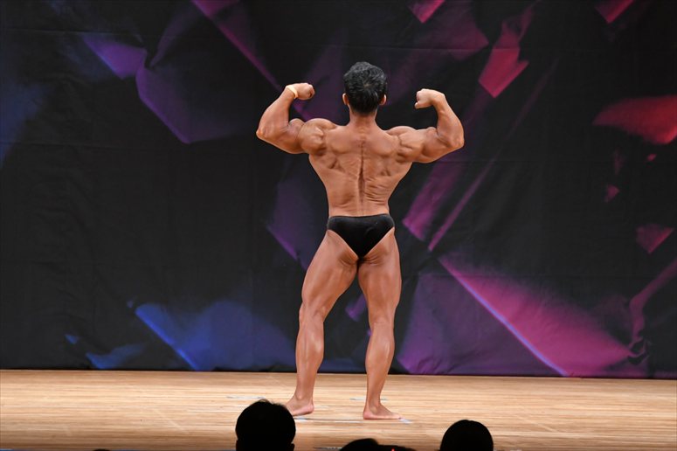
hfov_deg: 7.6
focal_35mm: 270
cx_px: 338
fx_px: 5075
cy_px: 226
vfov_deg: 5.1
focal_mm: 180
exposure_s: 1/400
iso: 3200
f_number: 5.6
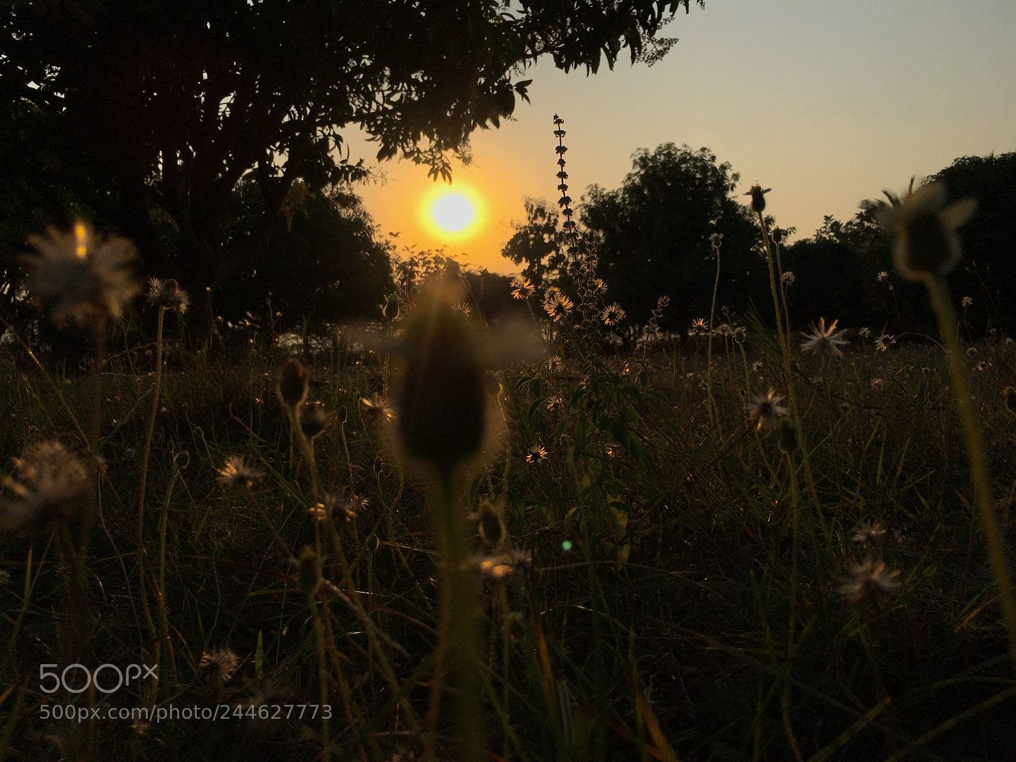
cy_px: 381
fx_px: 851
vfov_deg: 48.2
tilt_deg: -1.4
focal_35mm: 29
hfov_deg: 61.7
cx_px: 508
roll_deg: +2.8
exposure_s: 1/5917
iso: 25
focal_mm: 4.15
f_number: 2.2
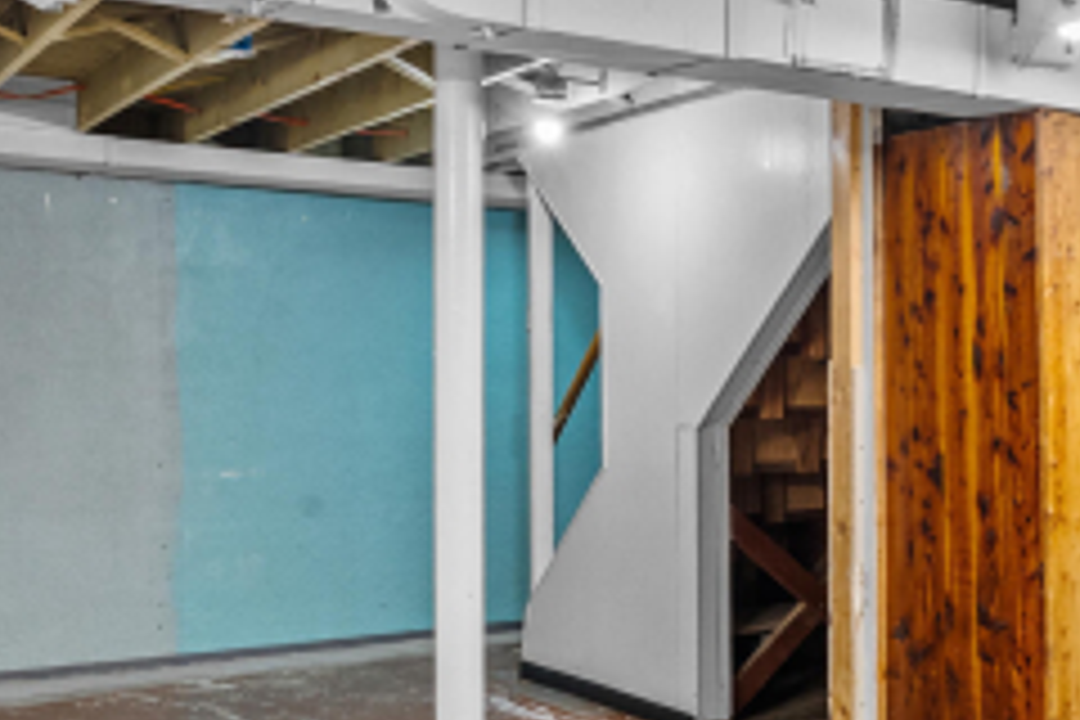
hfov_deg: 38.6
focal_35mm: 50
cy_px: 400
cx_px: 808
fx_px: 1500
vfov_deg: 27.0
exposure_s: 1/2.5
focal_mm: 16
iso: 1000
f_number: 11
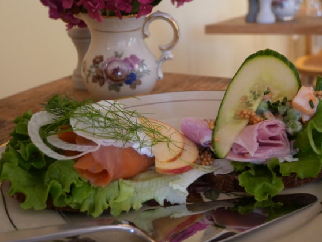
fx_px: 400
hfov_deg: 43.6
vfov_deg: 33.5
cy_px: 99
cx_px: 191
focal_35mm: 43
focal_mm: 15
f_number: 3.7
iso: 1000
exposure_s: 1/60
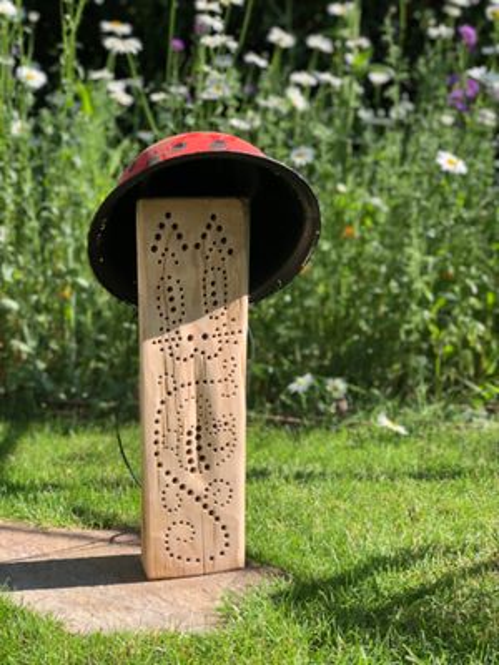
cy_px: 332
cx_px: 250
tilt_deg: -3.1
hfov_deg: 25.7
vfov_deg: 33.8
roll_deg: +1.6
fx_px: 1096
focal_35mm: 57
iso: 20
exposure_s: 1/203
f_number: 2.8
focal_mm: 6.6
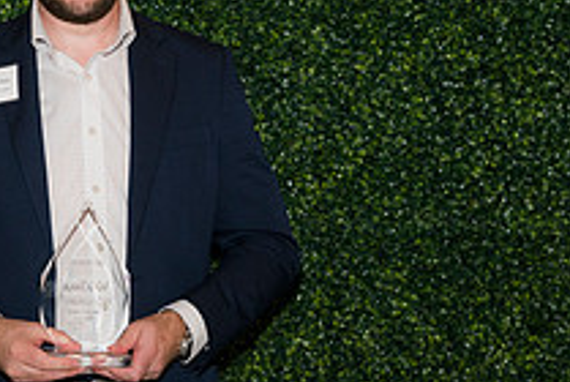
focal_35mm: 122
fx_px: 1934
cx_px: 55
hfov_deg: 16.5
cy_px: 127
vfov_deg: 11.3
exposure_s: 1/160
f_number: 5
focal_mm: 44
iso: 400
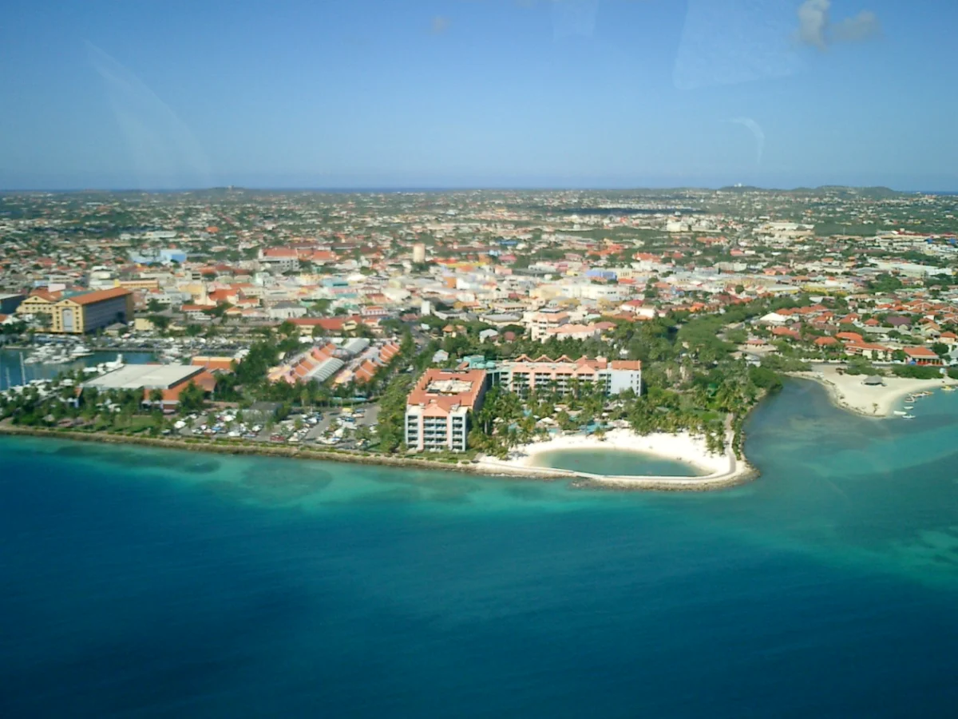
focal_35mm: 36
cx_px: 479
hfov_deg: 51.4
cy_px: 360
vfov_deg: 39.7
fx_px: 996
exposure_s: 1/2500
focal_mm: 7.5
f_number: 3.2
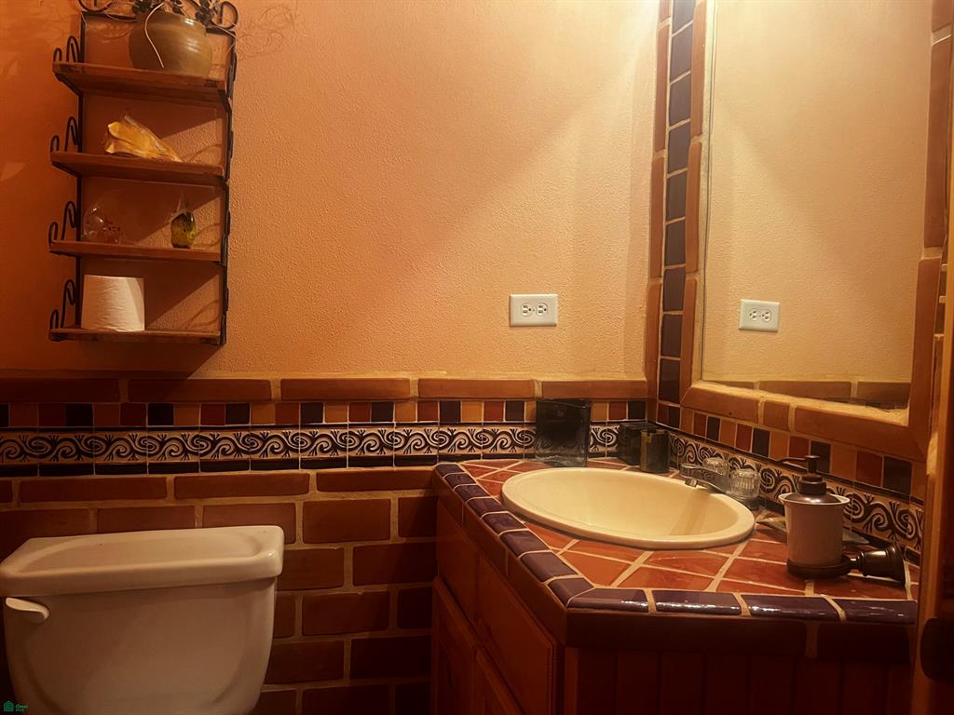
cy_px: 358
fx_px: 717
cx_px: 477
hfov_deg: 67.3
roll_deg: -1.2
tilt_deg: -4.9
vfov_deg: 53.1
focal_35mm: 26
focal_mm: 5.7
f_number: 1.5
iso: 400
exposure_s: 1/60
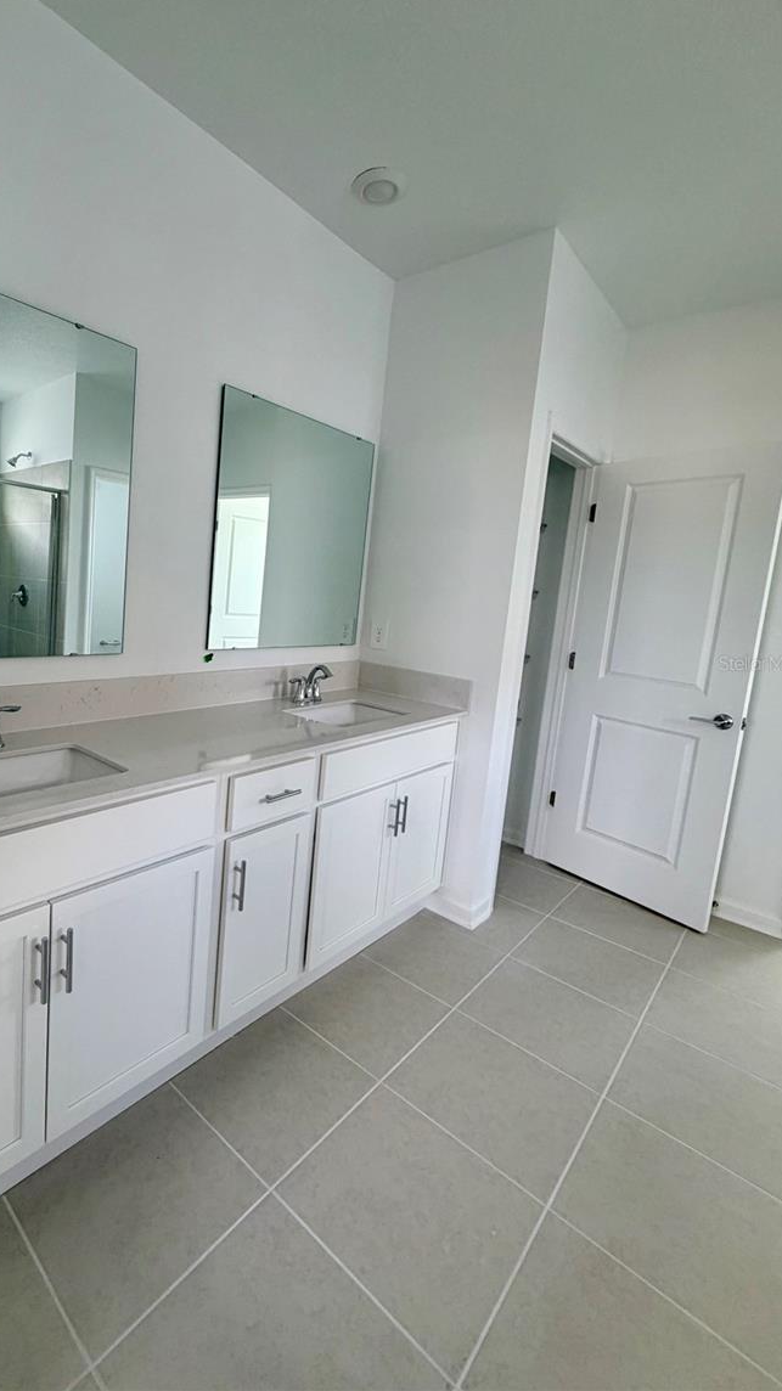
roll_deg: -4.2
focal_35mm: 16
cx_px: 258
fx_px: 590
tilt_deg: -7.0
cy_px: 663
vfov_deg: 99.3
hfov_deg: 65.2
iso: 200
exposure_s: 1/121
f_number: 2.2
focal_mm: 2.22
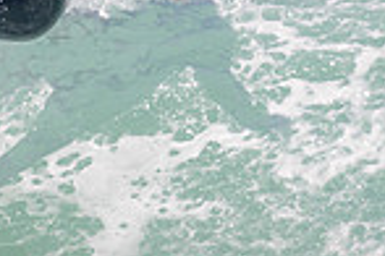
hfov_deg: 0.7
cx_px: 37
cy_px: -95
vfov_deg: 0.4
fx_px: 33867
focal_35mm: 3167
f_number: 11
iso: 800
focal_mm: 800
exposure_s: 1/2000
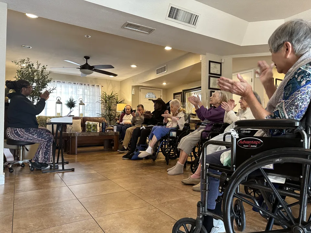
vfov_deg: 56.8
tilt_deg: +1.6
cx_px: 156
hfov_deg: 71.6
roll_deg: -0.4
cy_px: 116
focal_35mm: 24
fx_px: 216
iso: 250
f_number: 1.8
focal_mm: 6.9
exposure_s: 1/60
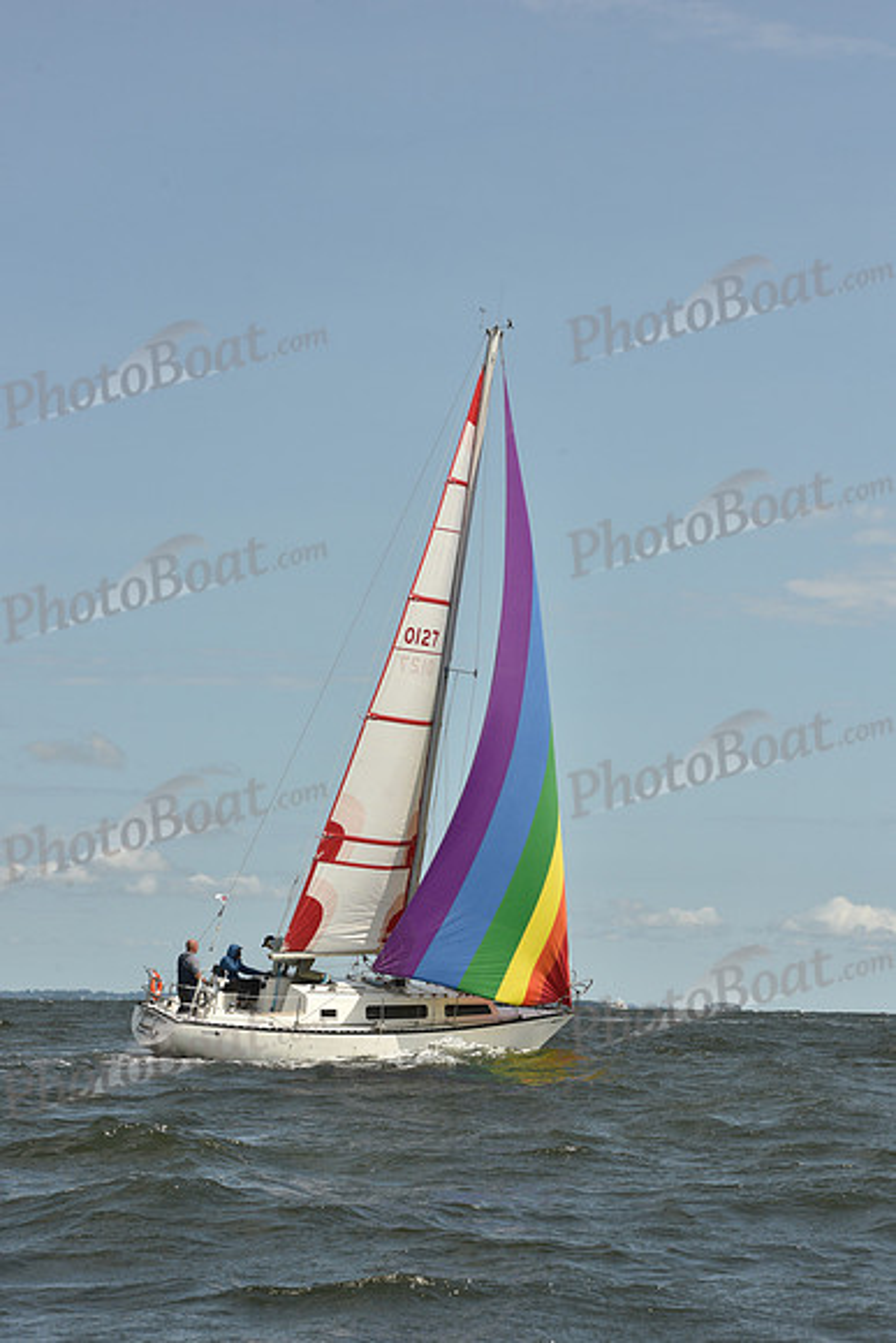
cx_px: 448
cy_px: 672
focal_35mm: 95
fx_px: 3544
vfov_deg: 21.5
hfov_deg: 14.4
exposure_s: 1/800
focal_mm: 95
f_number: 10
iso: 250
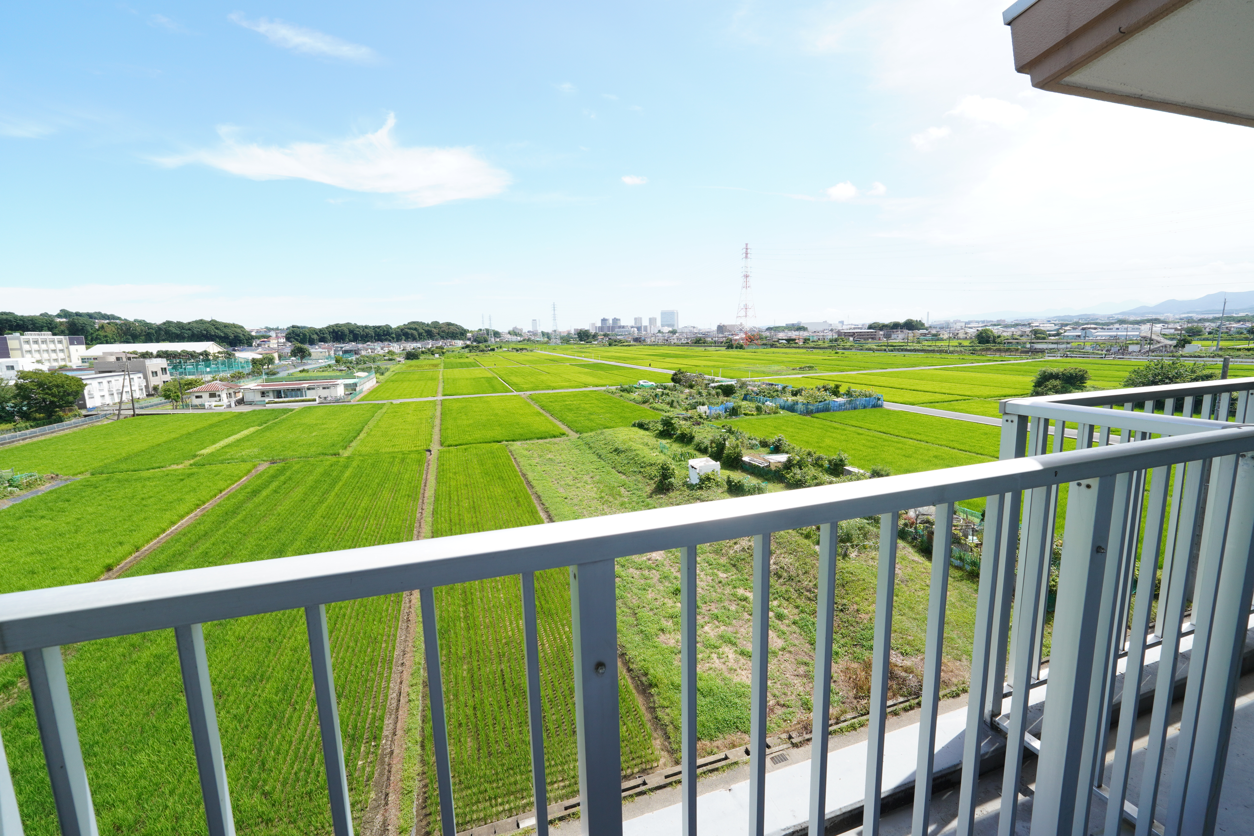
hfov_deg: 97.6
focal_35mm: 16
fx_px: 549
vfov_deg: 74.6
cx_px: 627
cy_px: 418
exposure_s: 1/200
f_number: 8
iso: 160
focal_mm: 10.5
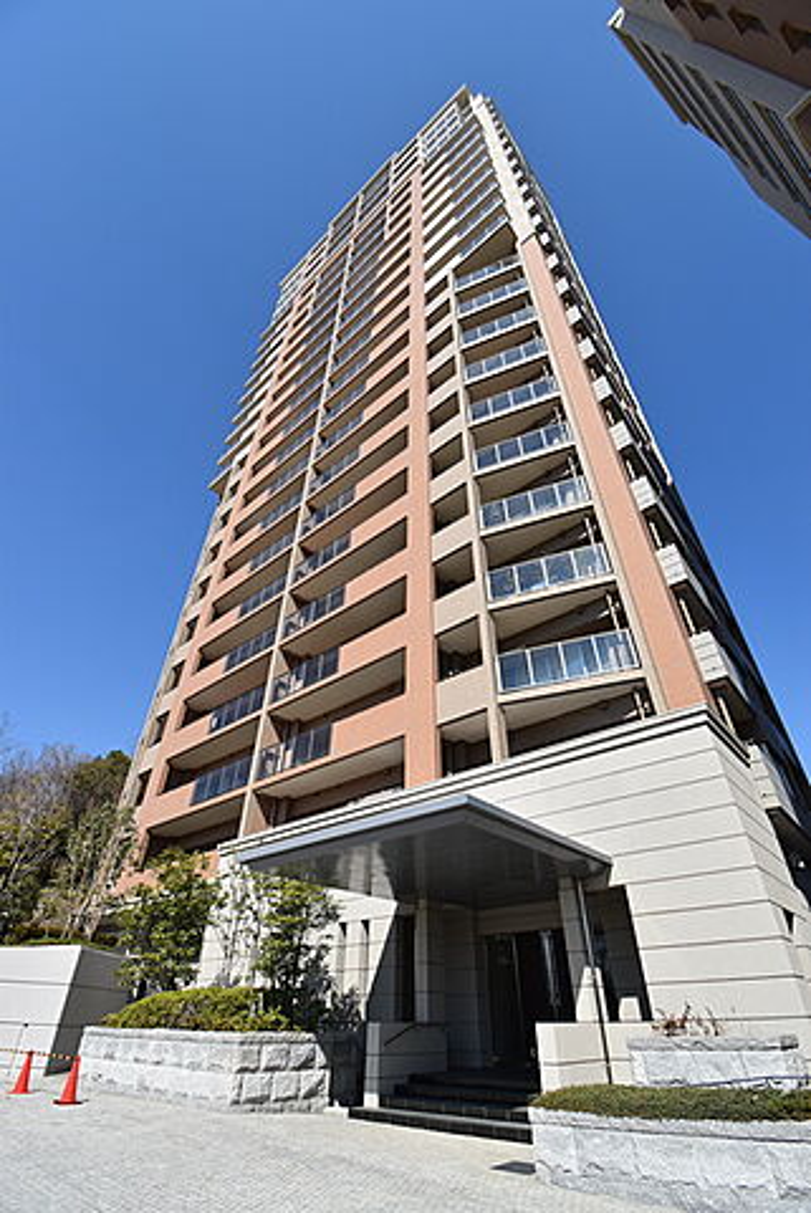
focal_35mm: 15
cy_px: 606
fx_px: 506
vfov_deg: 100.3
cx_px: 406
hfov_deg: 77.4
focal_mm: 10
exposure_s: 1/500
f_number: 8
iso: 200
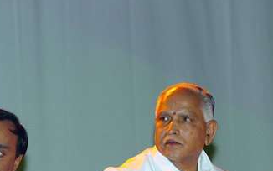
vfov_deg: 3.0
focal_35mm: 436
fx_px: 3245
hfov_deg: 4.8
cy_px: 163
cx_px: 173
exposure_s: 1/200
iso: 400
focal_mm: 155
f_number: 5.6
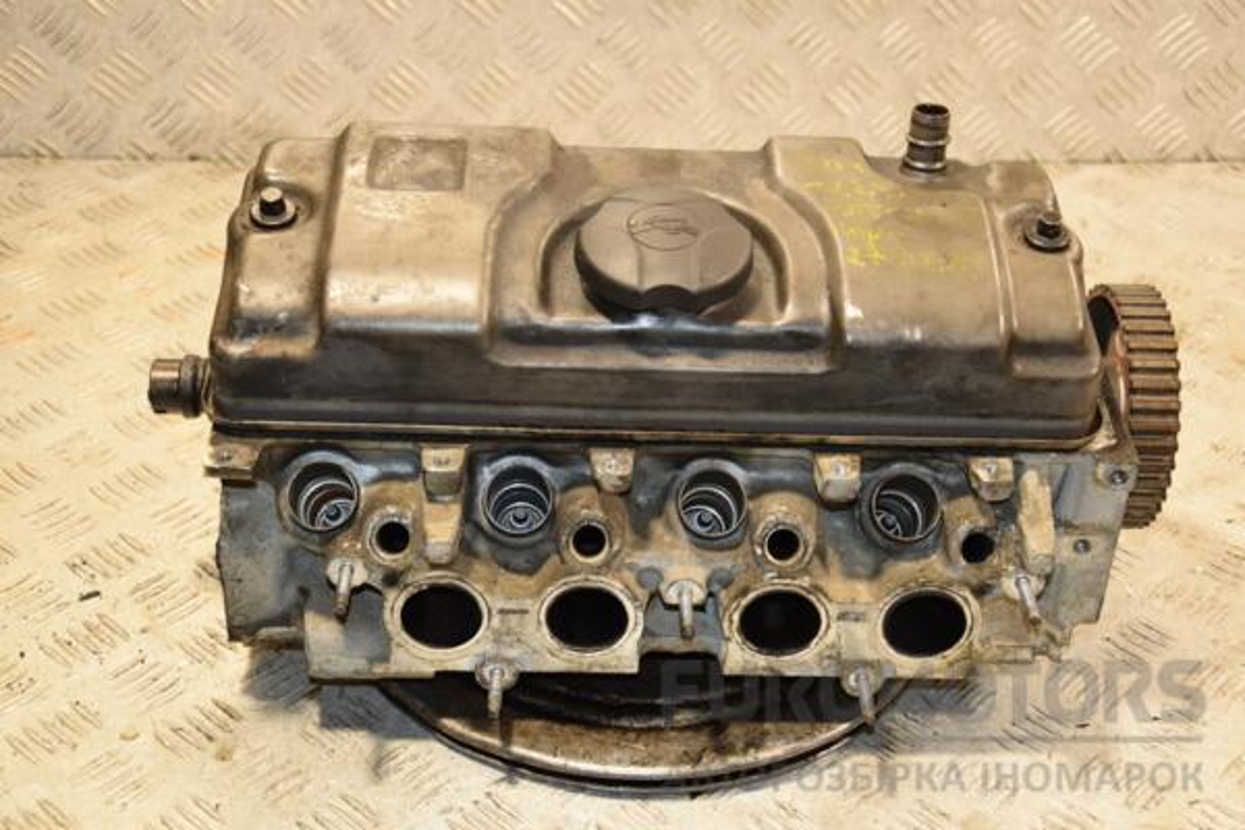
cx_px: 622
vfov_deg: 22.6
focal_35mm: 60
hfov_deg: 33.4
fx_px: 2075
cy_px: 415
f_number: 4.8
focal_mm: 40
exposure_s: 1/125
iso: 800
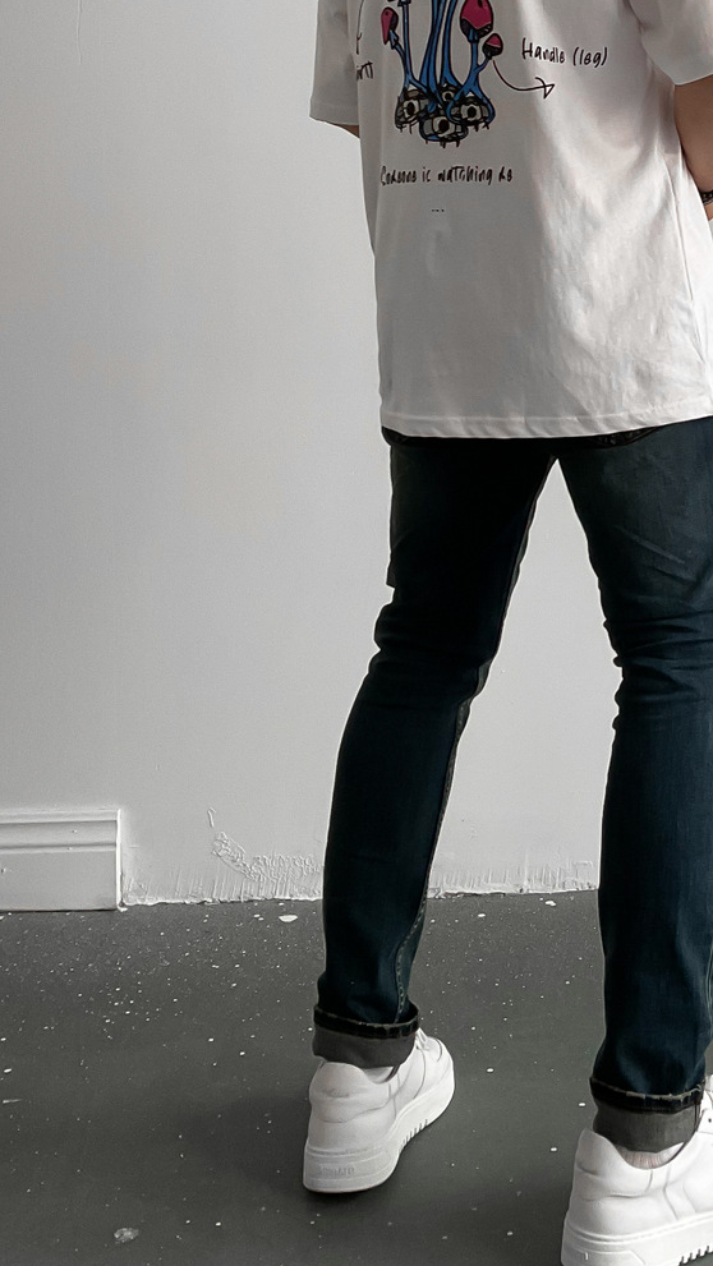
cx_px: 685
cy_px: 249
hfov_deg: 22.7
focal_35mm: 51
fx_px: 1713
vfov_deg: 39.0
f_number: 1.8
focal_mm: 3
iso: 64
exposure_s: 1/100
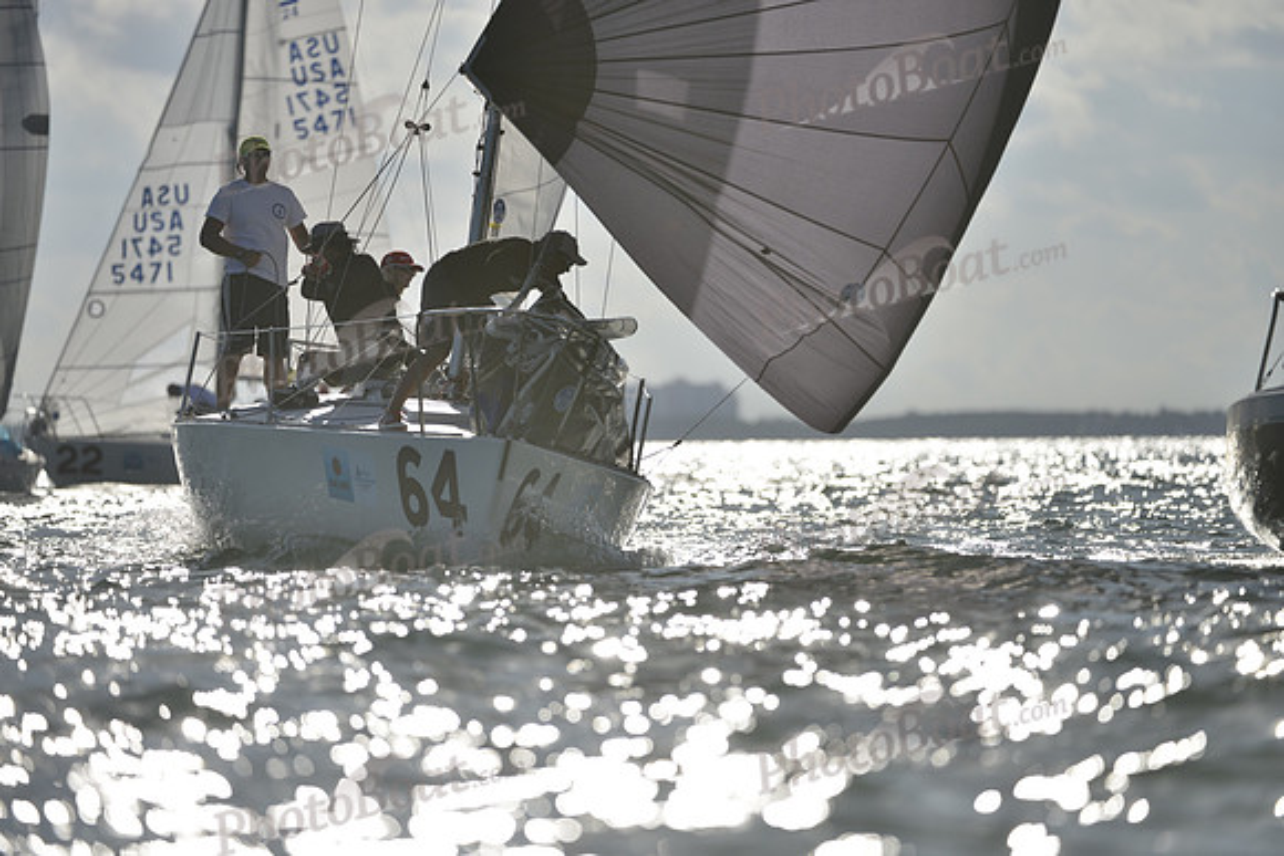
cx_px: 642
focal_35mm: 300
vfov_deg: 4.6
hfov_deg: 6.9
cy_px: 428
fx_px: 10702
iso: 200
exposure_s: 1/6400
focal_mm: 300
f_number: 4
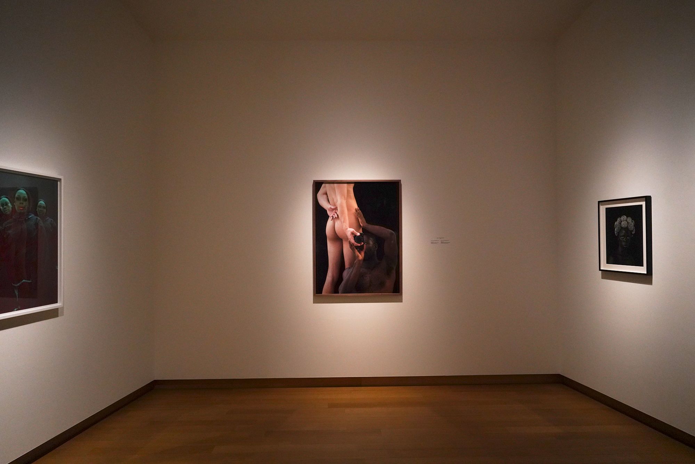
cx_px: 348
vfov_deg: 53.1
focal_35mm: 24
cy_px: 232
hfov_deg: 73.7
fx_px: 463
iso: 3200
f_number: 5.6
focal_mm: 24
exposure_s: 1/80
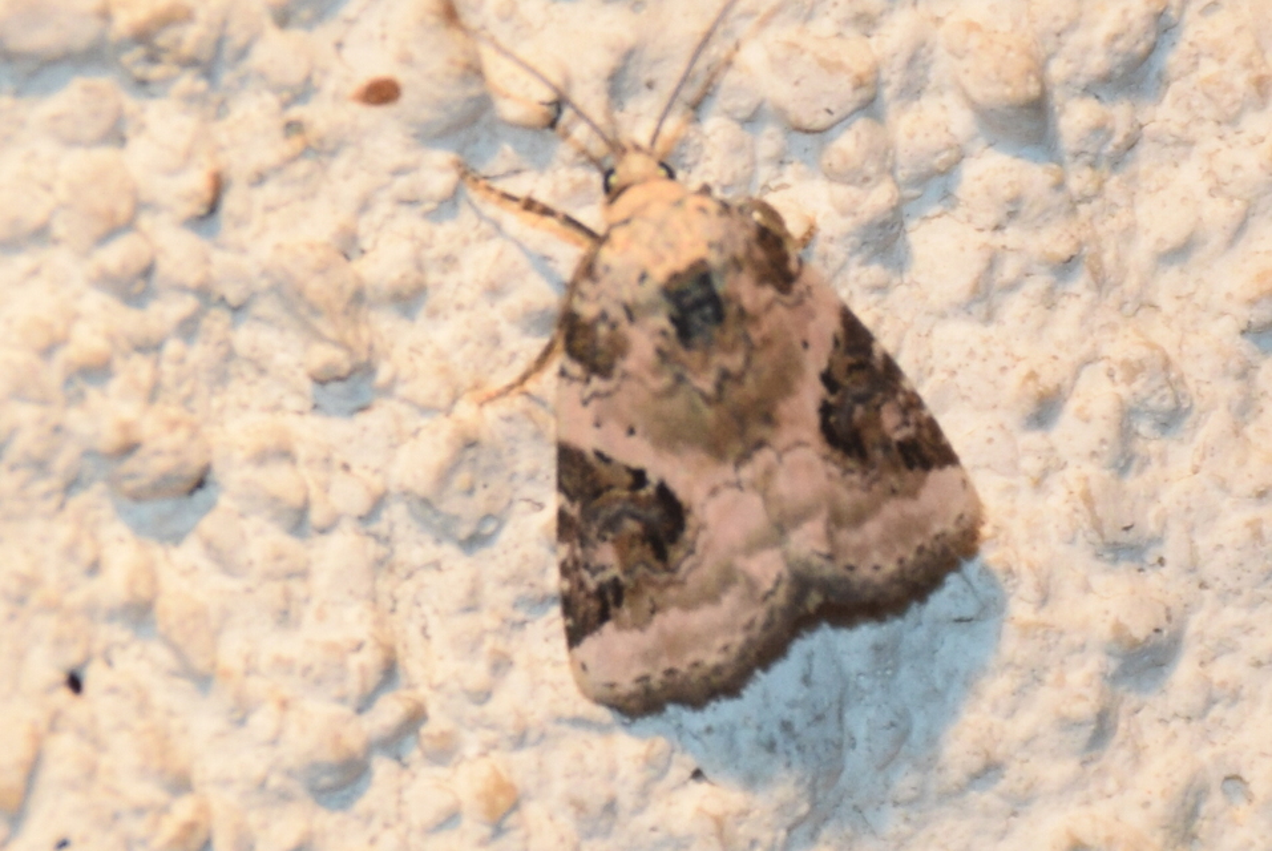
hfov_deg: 11.8
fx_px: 6153
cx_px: 636
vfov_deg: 7.9
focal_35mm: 174
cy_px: 426
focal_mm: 116
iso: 320
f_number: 5.6
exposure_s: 1/200
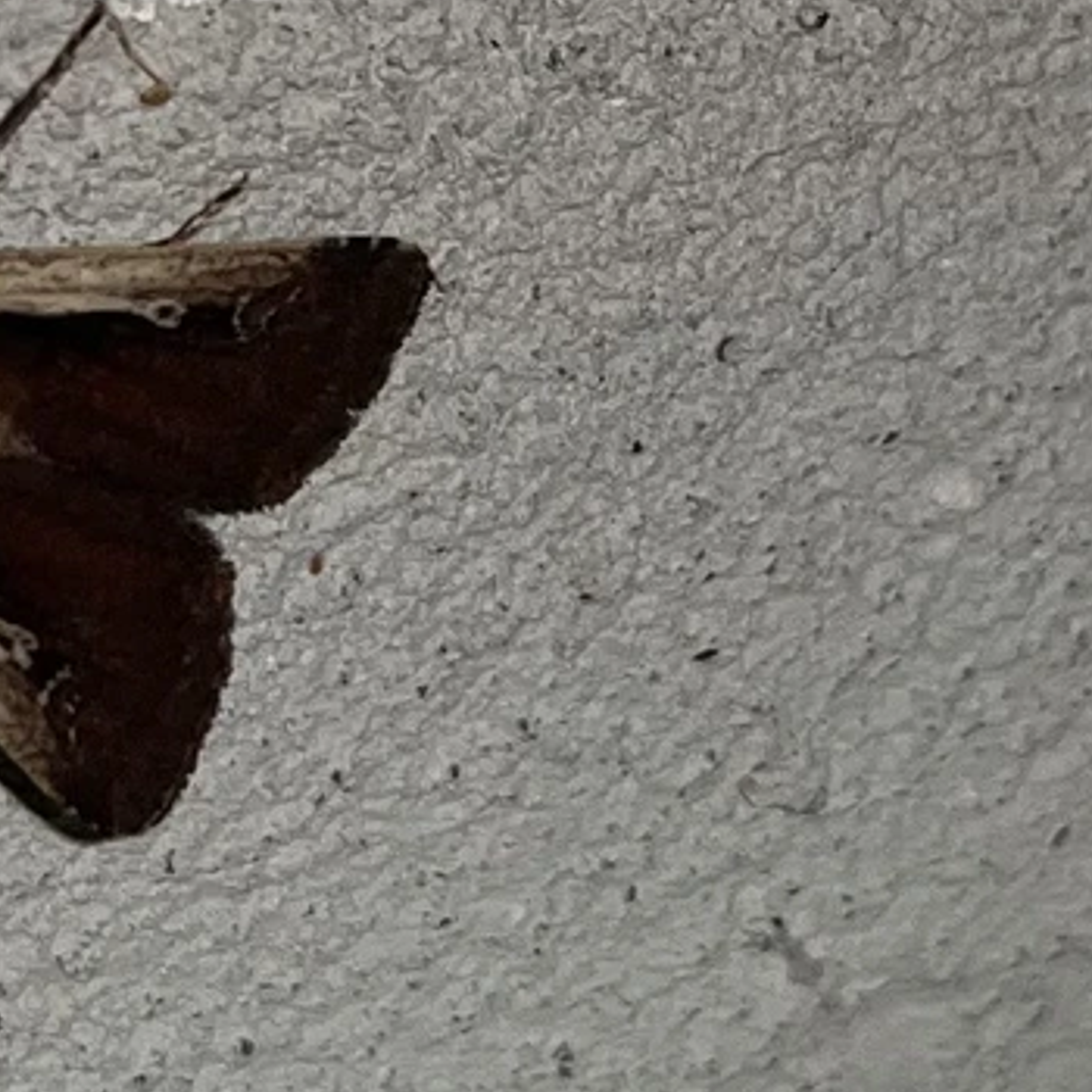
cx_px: 131
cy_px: 401
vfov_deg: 39.7
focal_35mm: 42
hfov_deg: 37.7
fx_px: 1499
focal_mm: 5.1
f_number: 1.6
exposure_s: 1/1923
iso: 32
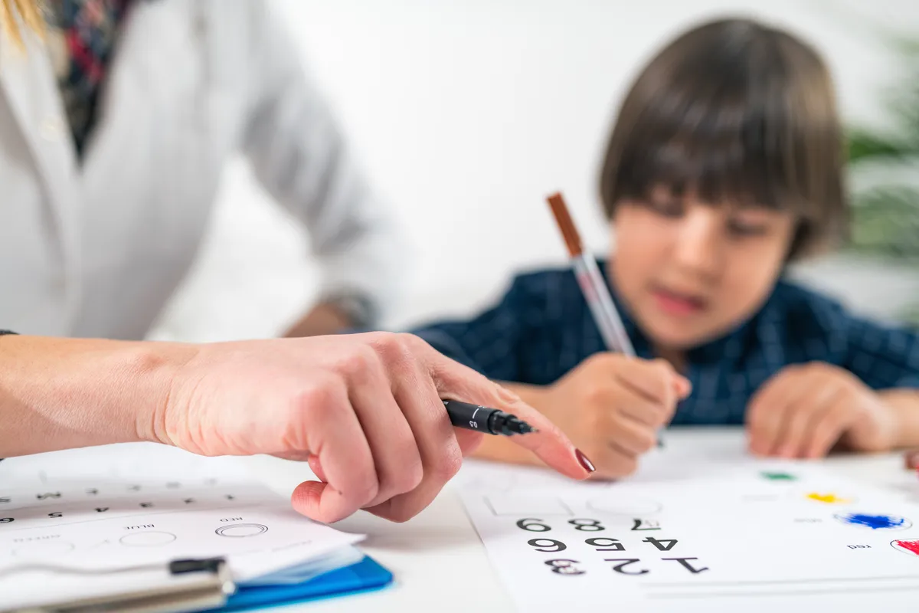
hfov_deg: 54.4
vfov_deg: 37.9
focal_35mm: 35
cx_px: 460
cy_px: 306
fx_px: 893
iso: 64
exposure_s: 1/160
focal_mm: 35
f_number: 2.2
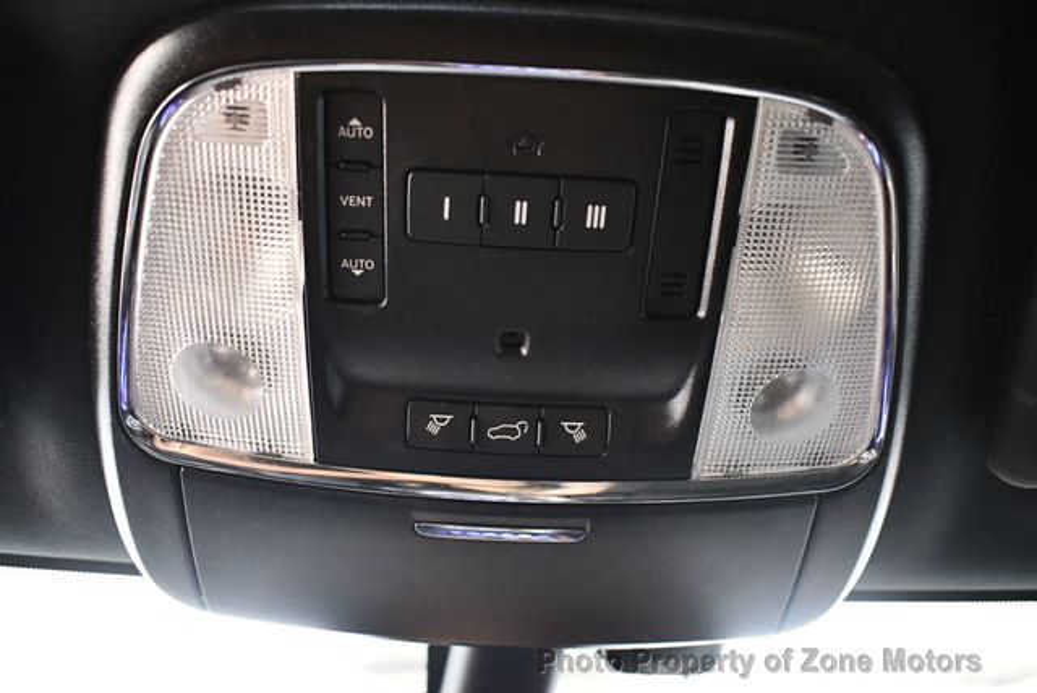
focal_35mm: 36
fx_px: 1038
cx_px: 518
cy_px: 346
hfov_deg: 53.1
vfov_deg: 36.9
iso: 5600
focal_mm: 18
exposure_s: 1/60
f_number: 3.5
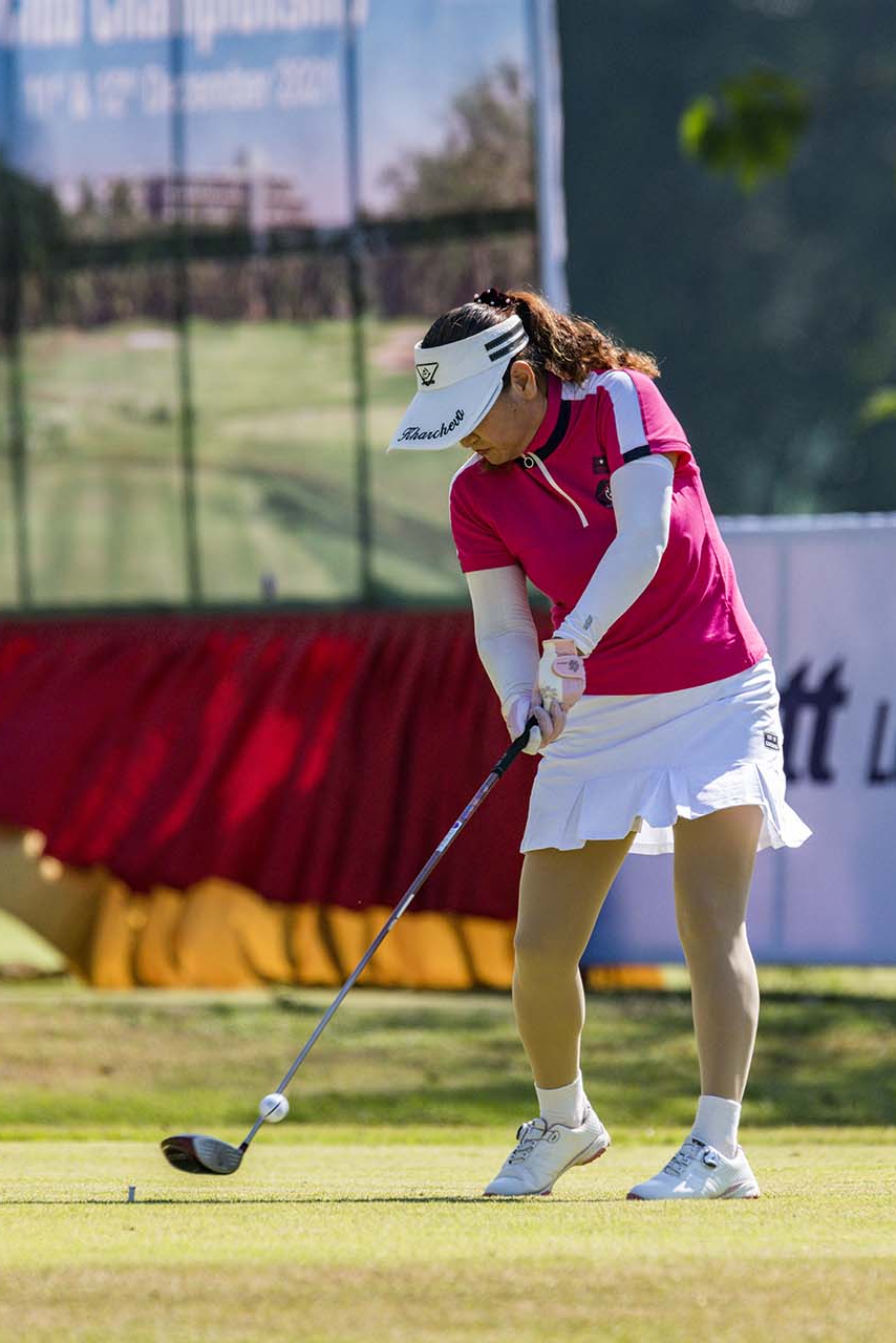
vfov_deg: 2.8
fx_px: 27274
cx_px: 473
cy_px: 655
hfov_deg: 1.9
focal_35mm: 731
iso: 1400
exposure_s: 1/2500
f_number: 8
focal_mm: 650
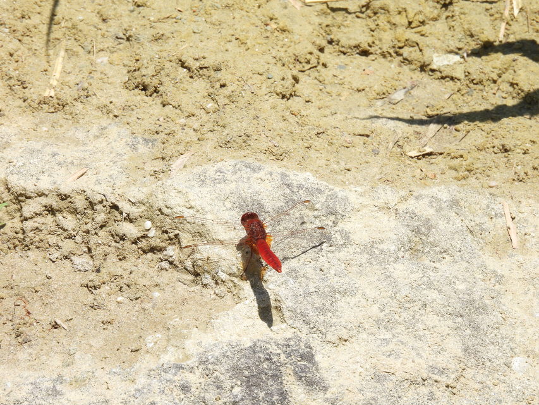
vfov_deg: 1.9
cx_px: 270
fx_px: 12458
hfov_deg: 2.5
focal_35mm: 800
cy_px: 202
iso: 100
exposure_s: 1/400
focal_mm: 143
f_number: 6.3
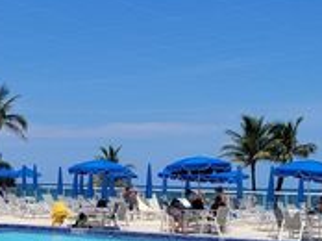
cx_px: 81
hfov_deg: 27.8
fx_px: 641
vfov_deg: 21.1
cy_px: 173
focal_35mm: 69
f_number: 1.8
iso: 16
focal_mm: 6.7
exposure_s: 1/2500
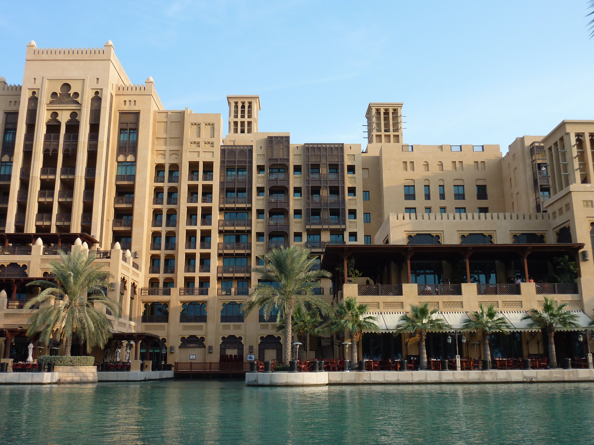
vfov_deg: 40.7
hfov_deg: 52.6
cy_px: 222
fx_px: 601
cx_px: 297
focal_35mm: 35
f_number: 4
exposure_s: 1/250
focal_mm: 5.7
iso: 80
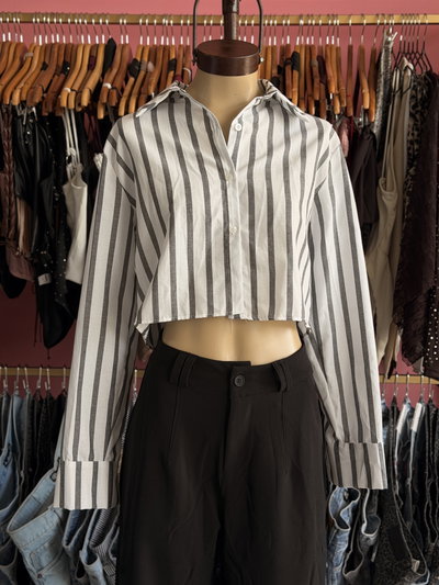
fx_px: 811
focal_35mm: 48
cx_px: 220
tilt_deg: -5.7
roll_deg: -0.4
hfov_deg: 30.3
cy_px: 292
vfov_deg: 39.6
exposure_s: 1/523
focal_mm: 6.76
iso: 64
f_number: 1.78
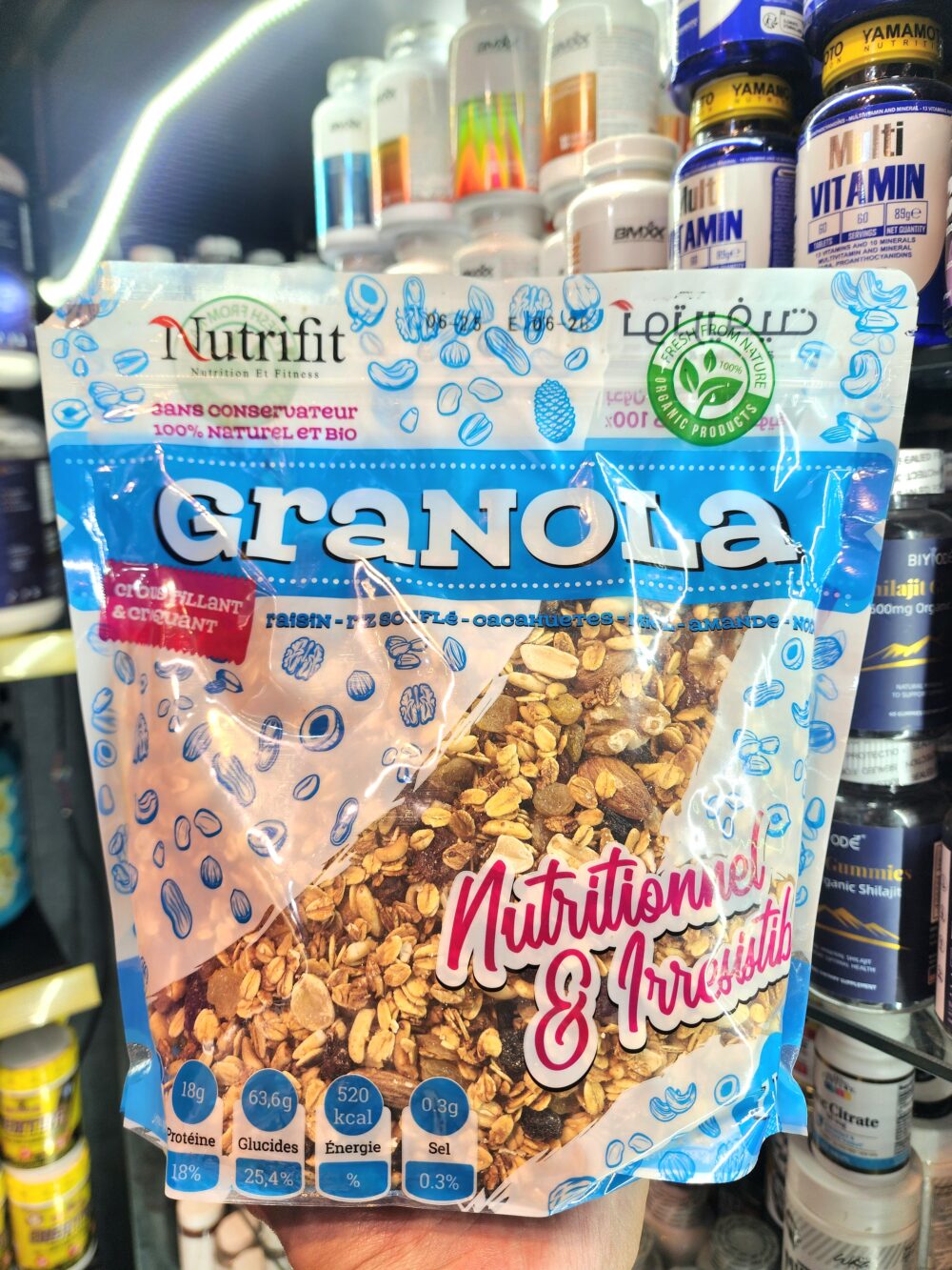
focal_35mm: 23
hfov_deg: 58.9
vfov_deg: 73.9
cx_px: 476
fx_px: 843
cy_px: 635
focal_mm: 6.4
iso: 64
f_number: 1.8
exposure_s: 1/101
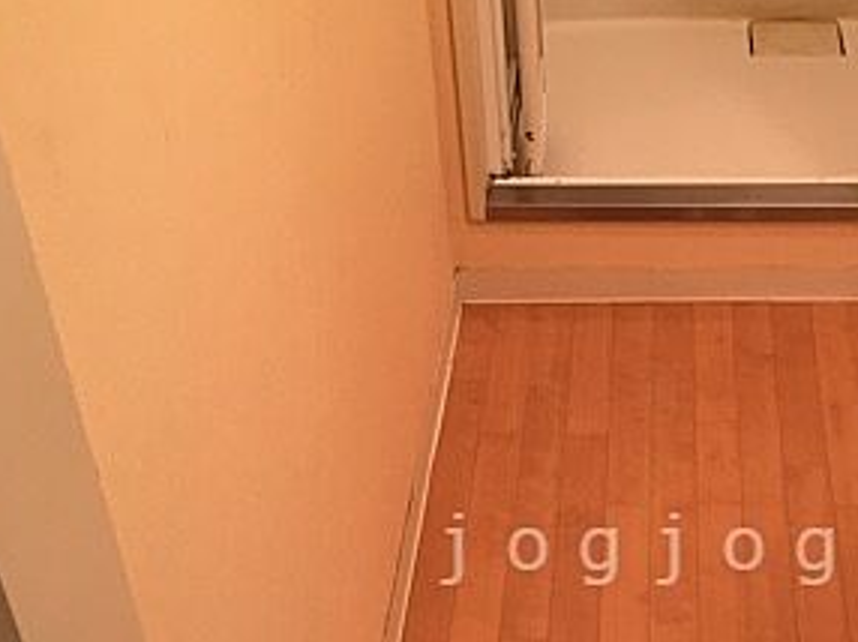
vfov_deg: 22.1
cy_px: 549
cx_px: 645
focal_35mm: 65
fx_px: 1610
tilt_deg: -41.6
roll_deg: +1.3
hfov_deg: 29.4
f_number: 2.2
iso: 64
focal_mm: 4.15
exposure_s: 1/33
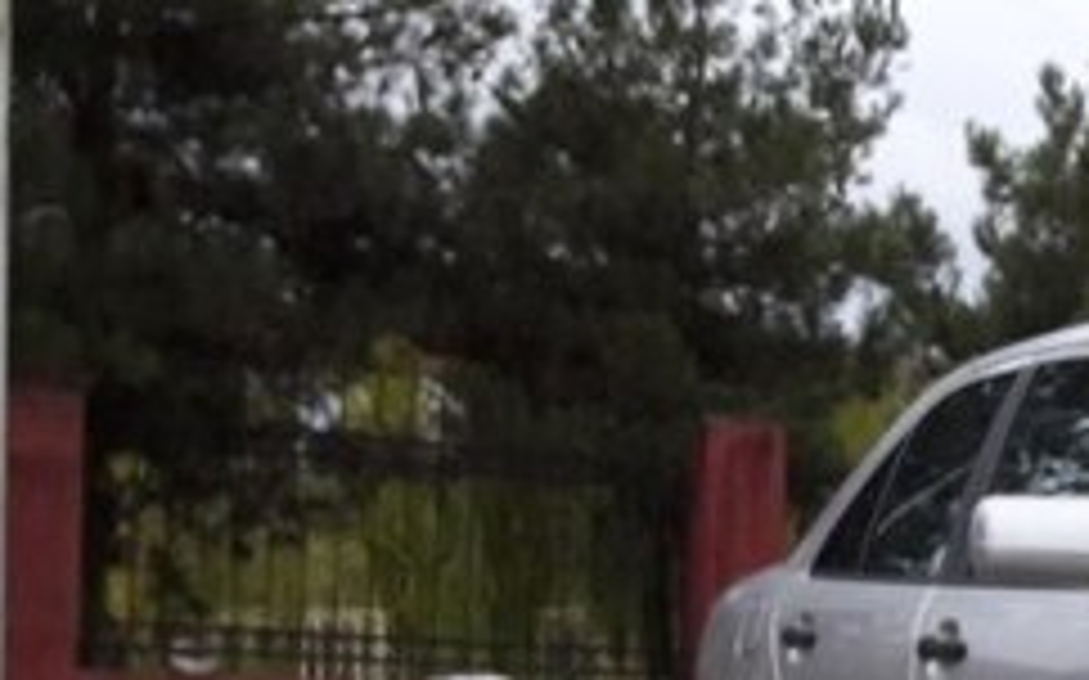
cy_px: 790
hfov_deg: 22.4
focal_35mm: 81
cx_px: 1480
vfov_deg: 15.6
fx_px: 2403
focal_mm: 3.7
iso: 200
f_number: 1.9
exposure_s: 1/33
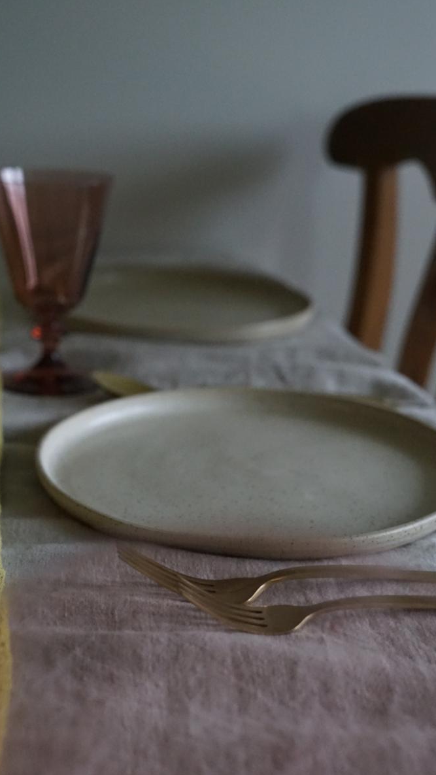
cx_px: 190
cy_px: 389
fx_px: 1089
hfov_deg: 22.6
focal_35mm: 53
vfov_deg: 39.2
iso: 6400
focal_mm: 50
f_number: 4.5
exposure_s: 1/1000
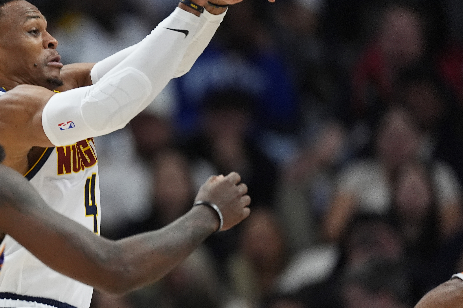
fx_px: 13412
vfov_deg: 1.3
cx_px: 70
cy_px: 170
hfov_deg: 2.0
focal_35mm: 1043
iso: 4000
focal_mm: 600
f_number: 4
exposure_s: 1/1250
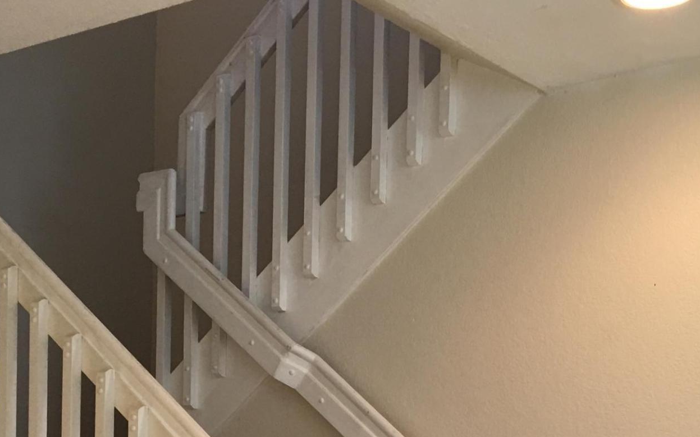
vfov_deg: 17.1
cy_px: 587
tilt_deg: -2.5
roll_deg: -1.3
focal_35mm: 71
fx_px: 1354
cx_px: 303
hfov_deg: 28.9
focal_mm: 4.15
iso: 32
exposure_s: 1/15
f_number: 2.2
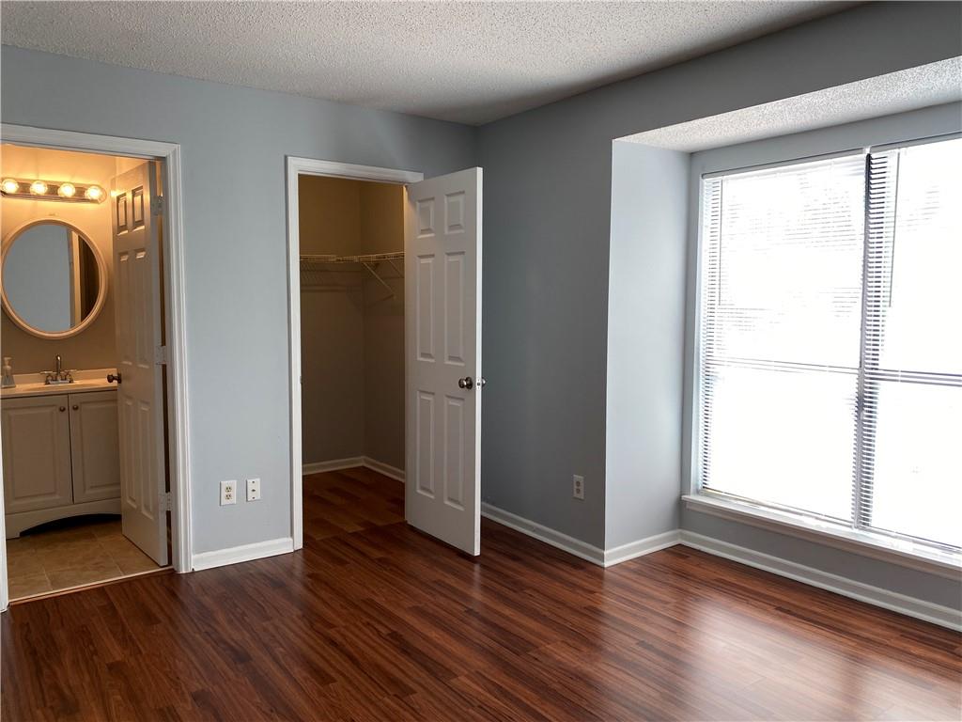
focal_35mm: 26
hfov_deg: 67.3
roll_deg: +0.2
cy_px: 361
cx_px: 481
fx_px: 723
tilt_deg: -5.5
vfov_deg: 53.1
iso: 40
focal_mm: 4.25
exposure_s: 1/120
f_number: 1.8
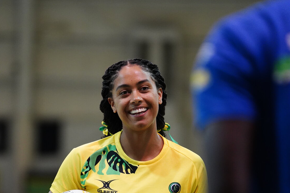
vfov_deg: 4.8
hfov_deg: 7.2
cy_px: 136
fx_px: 2320
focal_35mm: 288
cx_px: 115
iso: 5000
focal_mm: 200
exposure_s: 1/640
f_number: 2.8
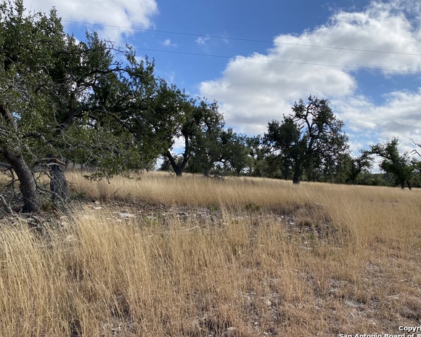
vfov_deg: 51.5
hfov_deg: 62.2
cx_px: 223
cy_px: 166
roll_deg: +0.9
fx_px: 349
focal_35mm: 28
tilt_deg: +2.5
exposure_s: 1/3846
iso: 32
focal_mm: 4.25
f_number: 1.8
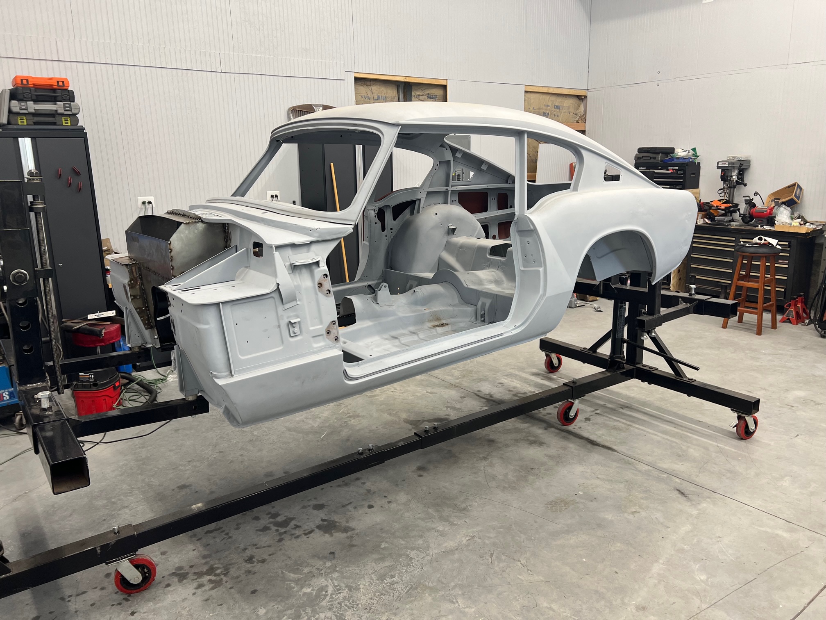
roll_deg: +1.2
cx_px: 413
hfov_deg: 67.3
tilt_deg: -13.9
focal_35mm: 26
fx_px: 620
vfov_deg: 53.1
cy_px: 310
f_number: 1.5
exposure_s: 1/60
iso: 64
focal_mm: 5.7
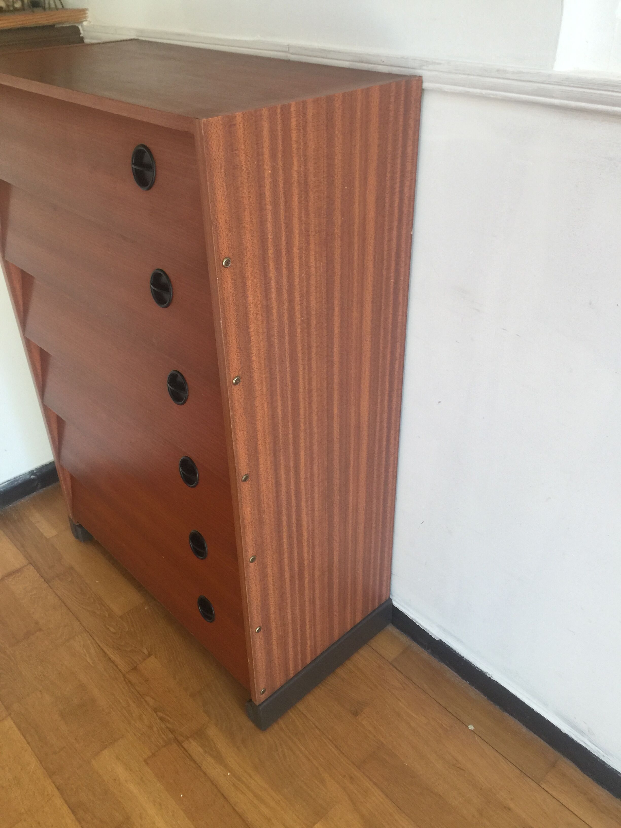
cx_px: 310
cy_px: 414
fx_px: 694
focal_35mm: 29
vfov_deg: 61.7
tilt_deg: -35.4
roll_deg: +2.1
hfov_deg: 48.2
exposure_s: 1/33
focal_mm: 4.15
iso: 50
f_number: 2.2
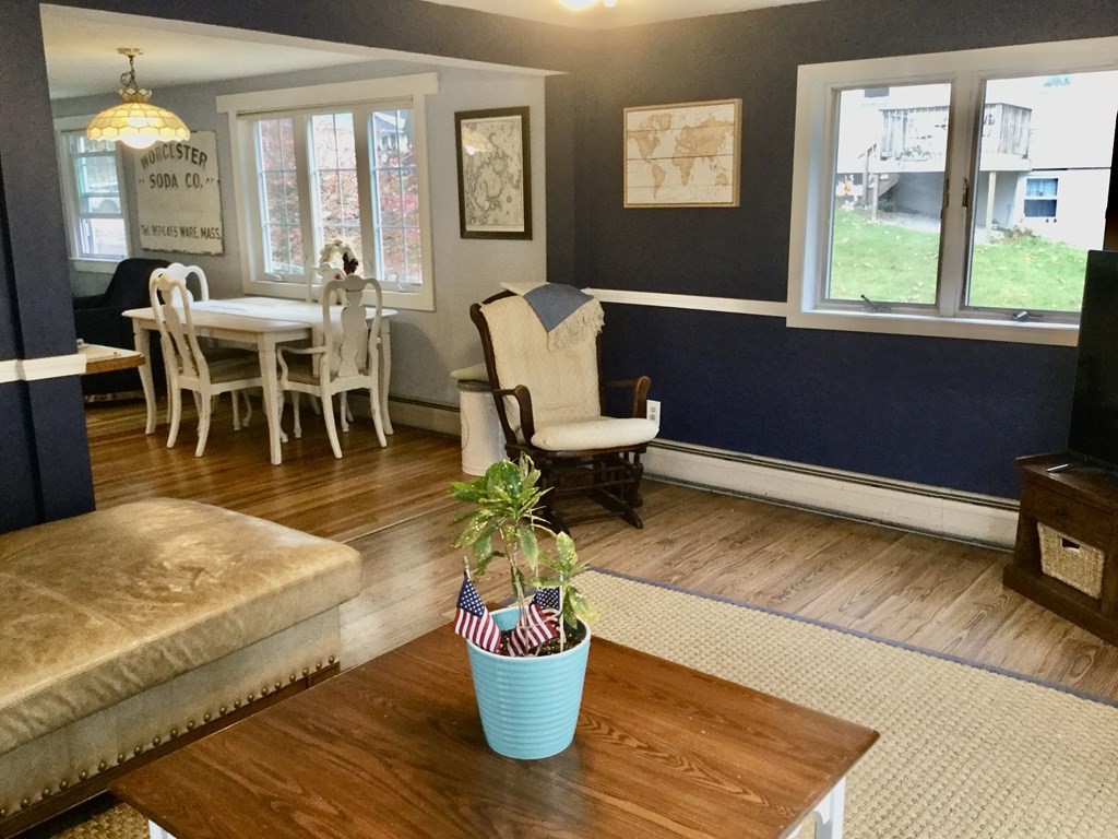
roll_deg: -0.3
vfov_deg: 45.4
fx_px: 1001
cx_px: 559
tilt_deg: -12.3
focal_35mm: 31
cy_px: 420
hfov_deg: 58.4
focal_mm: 3.3
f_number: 2.4
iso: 100
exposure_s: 1/30
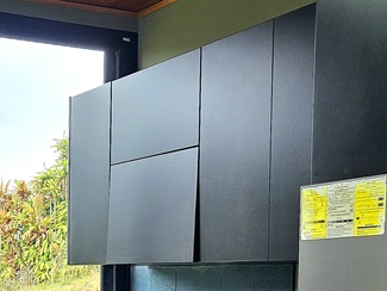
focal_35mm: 59
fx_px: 660
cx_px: 48
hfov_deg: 31.3
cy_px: 322
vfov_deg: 23.3
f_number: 1.8
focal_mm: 5
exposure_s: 1/303
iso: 50
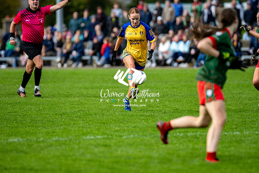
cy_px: 86
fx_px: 3236
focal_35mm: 450
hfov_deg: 4.6
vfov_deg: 3.1
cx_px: 130
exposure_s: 1/2500
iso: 250
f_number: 2.8
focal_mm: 300
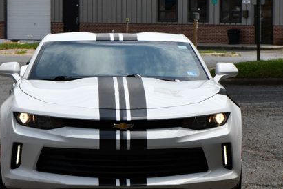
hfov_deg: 9.3
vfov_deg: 6.2
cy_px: 88
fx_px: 1737
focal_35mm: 221
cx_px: 116
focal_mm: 95
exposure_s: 1/250
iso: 100
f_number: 8
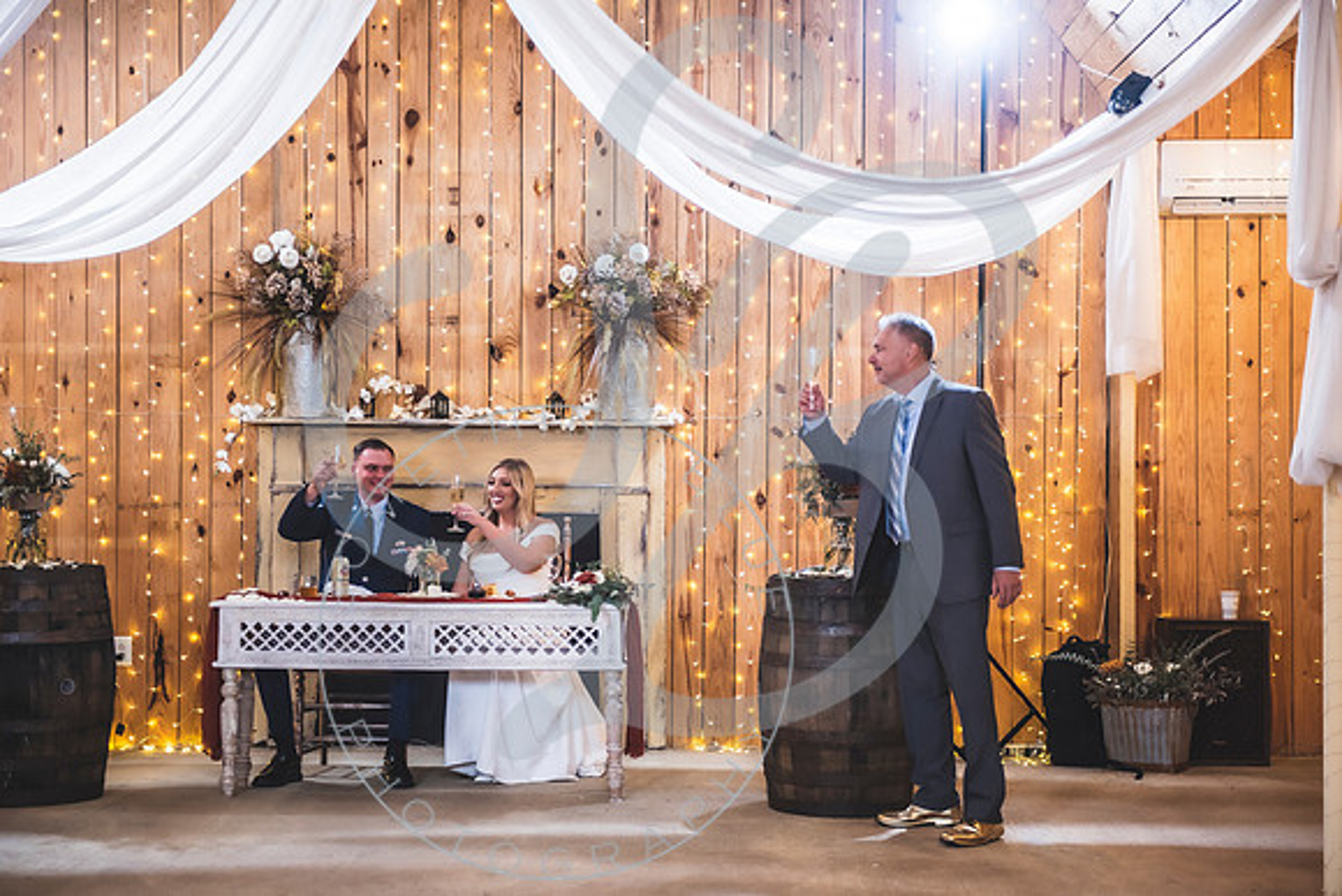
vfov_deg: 21.0
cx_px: 688
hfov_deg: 31.1
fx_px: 2414
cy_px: 448
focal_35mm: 65
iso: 800
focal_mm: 62
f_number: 2.8
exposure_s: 1/125
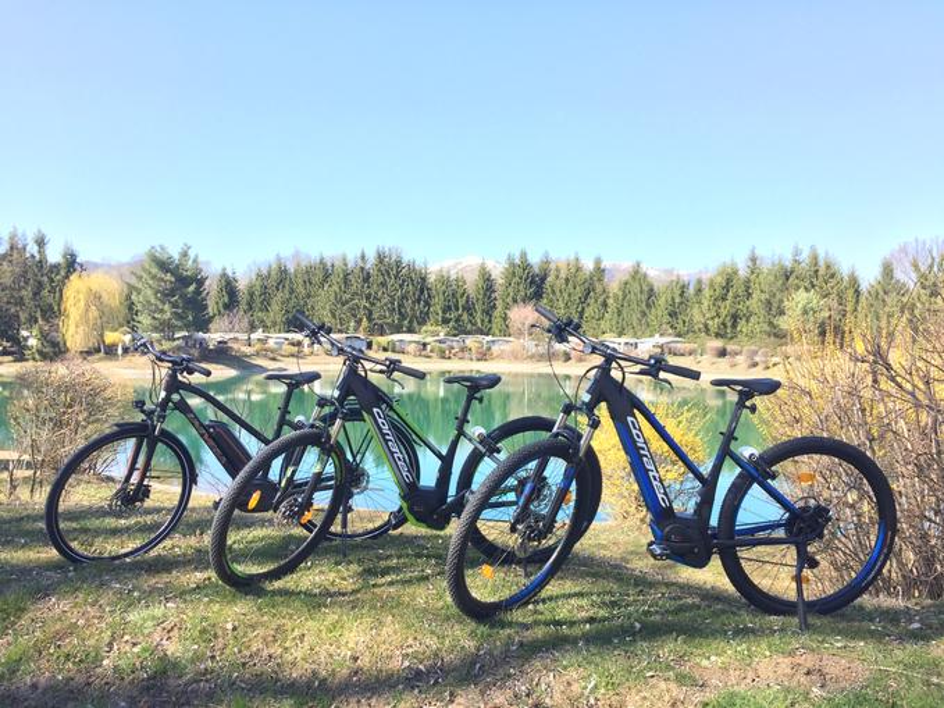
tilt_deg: -1.5
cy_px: 354
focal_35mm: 29
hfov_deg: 61.7
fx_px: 791
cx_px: 472
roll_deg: -0.6
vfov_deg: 48.2
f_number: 2.2
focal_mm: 4.15
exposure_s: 1/430
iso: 32
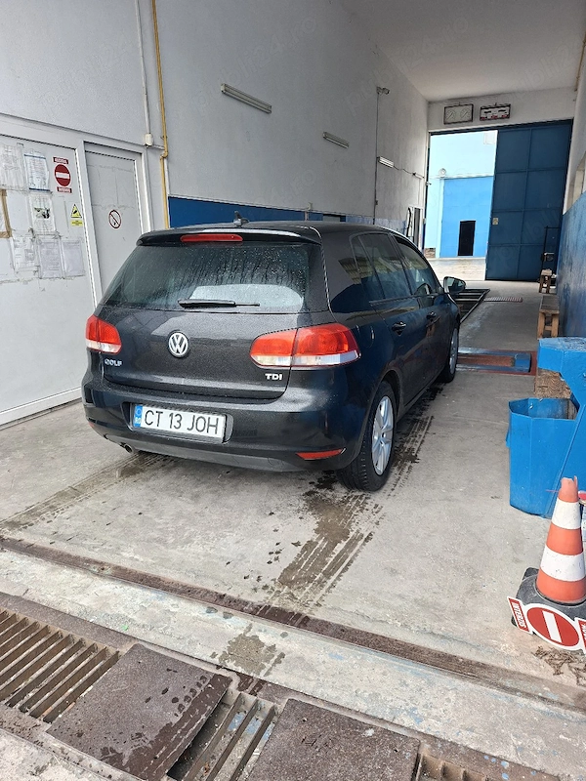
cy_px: 390
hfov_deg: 58.9
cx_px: 293
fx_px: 519
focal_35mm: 23
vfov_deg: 73.9
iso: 50
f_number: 1.8
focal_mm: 5.54
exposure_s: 1/116
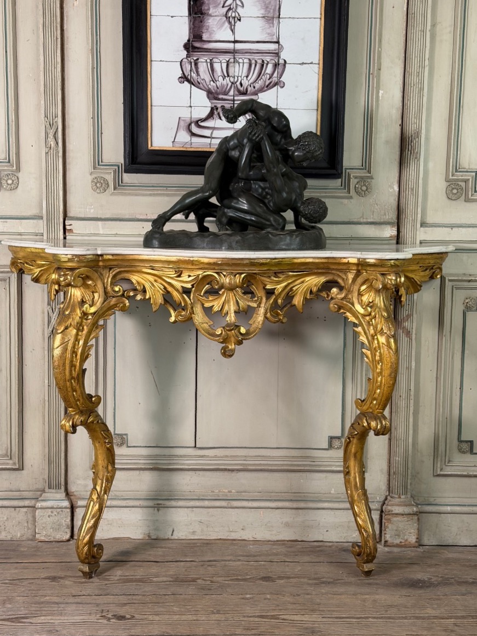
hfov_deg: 30.3
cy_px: 318
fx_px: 882
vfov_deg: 39.7
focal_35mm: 48
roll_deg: +0.6
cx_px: 238
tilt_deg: -6.6
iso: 125
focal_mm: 6.76
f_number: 1.78
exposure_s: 1/50
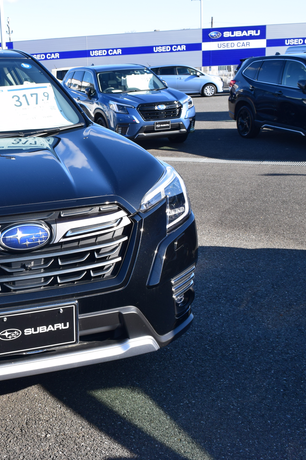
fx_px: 587
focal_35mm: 46
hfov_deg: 27.9
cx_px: 15
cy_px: 228
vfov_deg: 42.7
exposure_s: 1/250
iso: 400
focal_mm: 20
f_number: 10
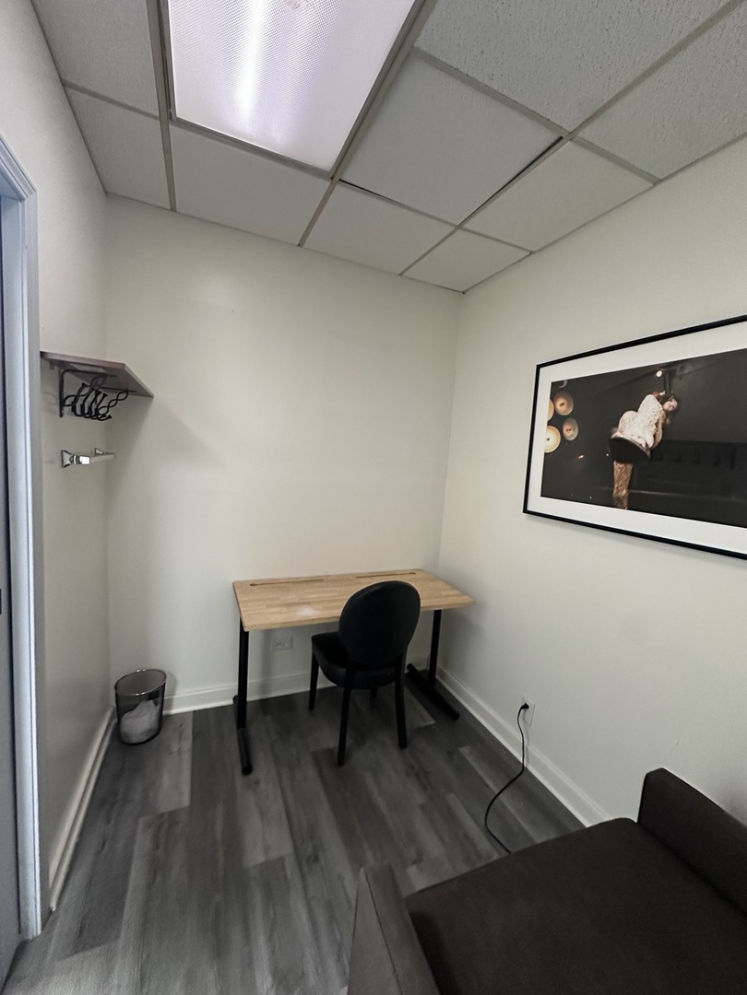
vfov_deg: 102.1
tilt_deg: -6.6
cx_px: 374
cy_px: 498
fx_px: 403
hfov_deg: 85.7
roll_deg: -4.7
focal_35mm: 14
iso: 640
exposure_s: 1/60
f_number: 2.2
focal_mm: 2.22
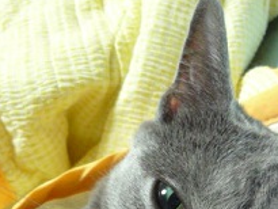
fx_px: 450
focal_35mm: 56
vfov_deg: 24.5
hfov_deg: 33.0
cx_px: 235
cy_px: 227
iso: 400
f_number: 2.8
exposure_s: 1/25
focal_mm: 4.4
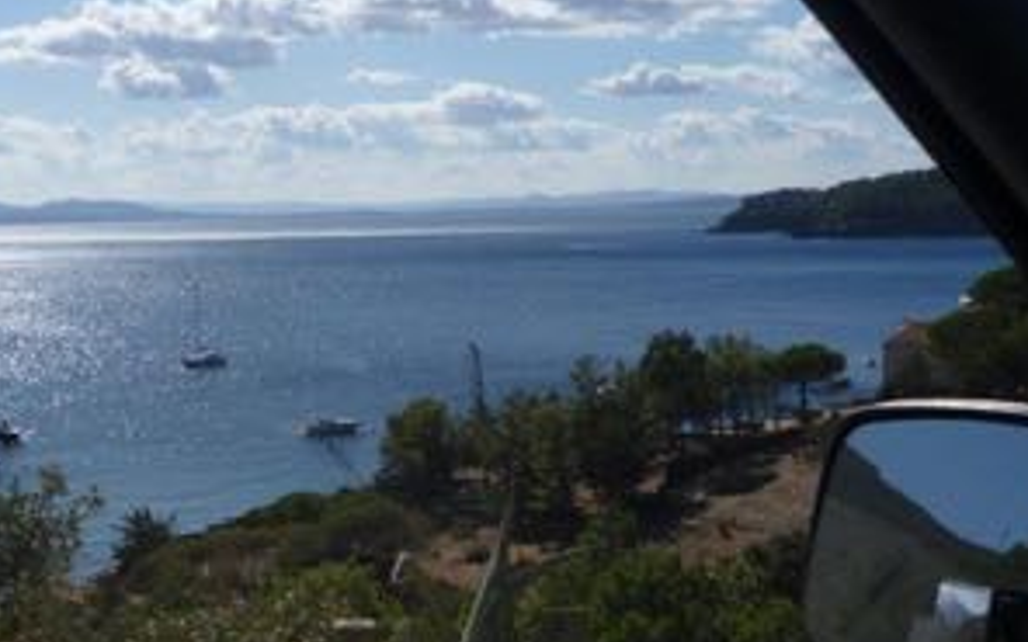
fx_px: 1765
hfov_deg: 32.5
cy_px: 347
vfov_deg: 20.6
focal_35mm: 63
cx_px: 486
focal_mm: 7.2
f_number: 9
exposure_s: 1/400
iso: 100
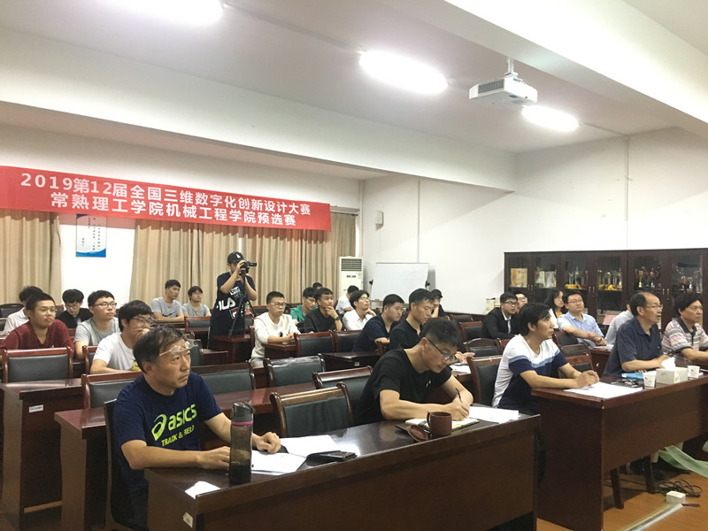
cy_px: 266
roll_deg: -0.9
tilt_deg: +0.8
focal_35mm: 29
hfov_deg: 61.7
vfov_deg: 48.2
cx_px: 354
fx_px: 593
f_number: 2.2
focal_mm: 4.15
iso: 250
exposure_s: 1/17
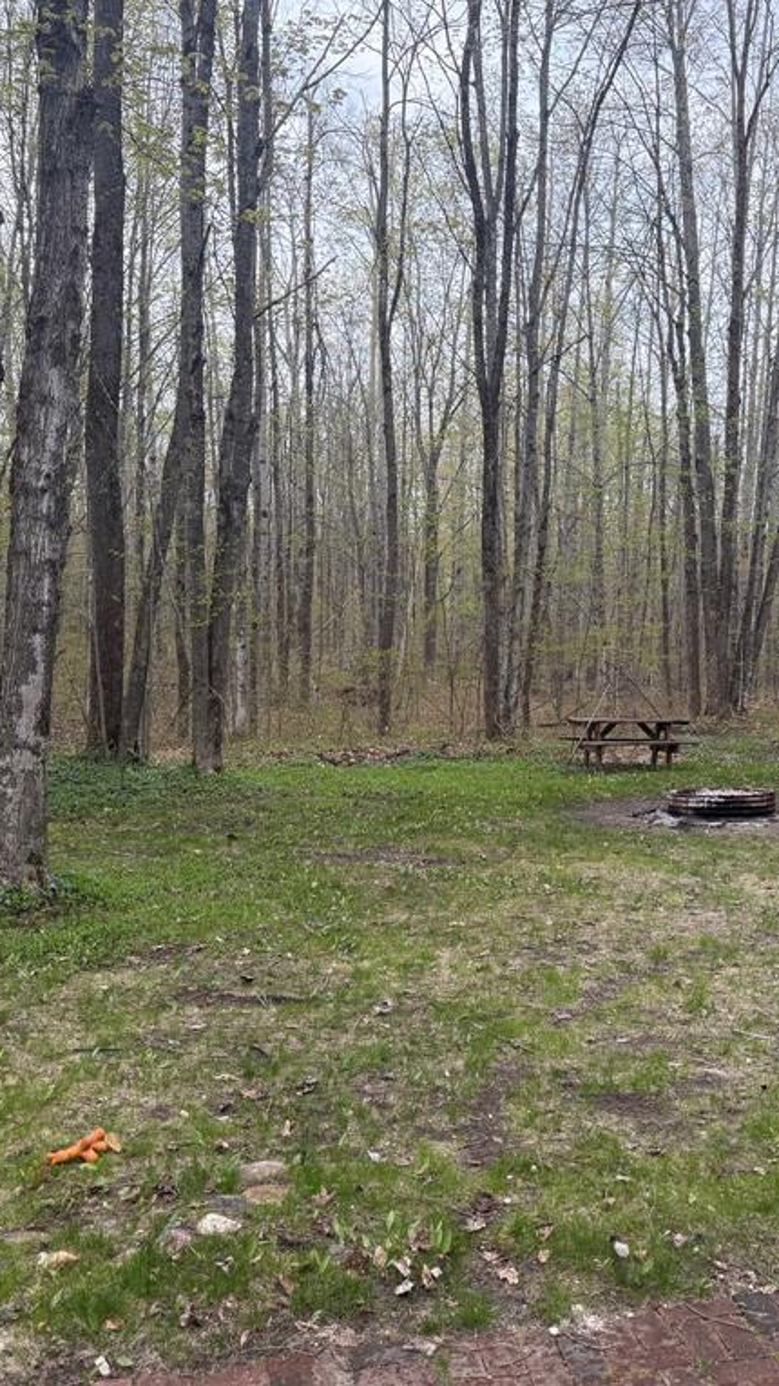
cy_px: 692
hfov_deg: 33.4
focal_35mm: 35
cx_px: 515
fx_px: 1286
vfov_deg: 56.6
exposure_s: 1/347
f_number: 1.78
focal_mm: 6.76
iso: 100
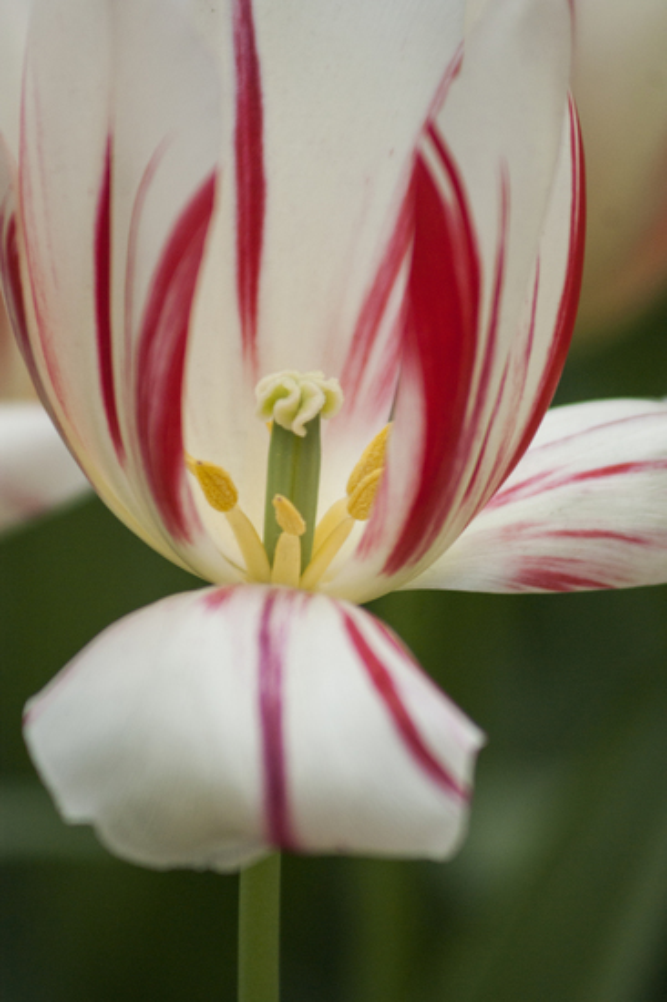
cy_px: 501
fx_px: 11686
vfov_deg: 4.9
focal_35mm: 420
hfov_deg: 3.3
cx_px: 334
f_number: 5.6
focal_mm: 280
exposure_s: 1/320
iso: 400
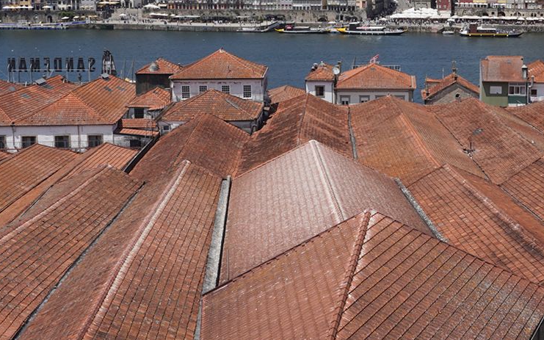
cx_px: 408
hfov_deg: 30.5
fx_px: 978
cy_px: 76
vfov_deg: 19.5
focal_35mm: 66
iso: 100
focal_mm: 24
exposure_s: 1/100
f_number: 18
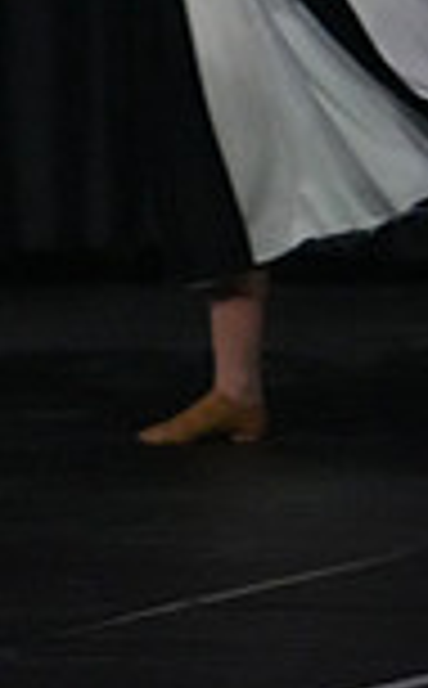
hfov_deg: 1.4
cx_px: -788
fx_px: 17064
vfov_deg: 2.3
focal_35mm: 910
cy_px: -88
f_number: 5
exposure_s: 1/1000
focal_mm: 235
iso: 12800
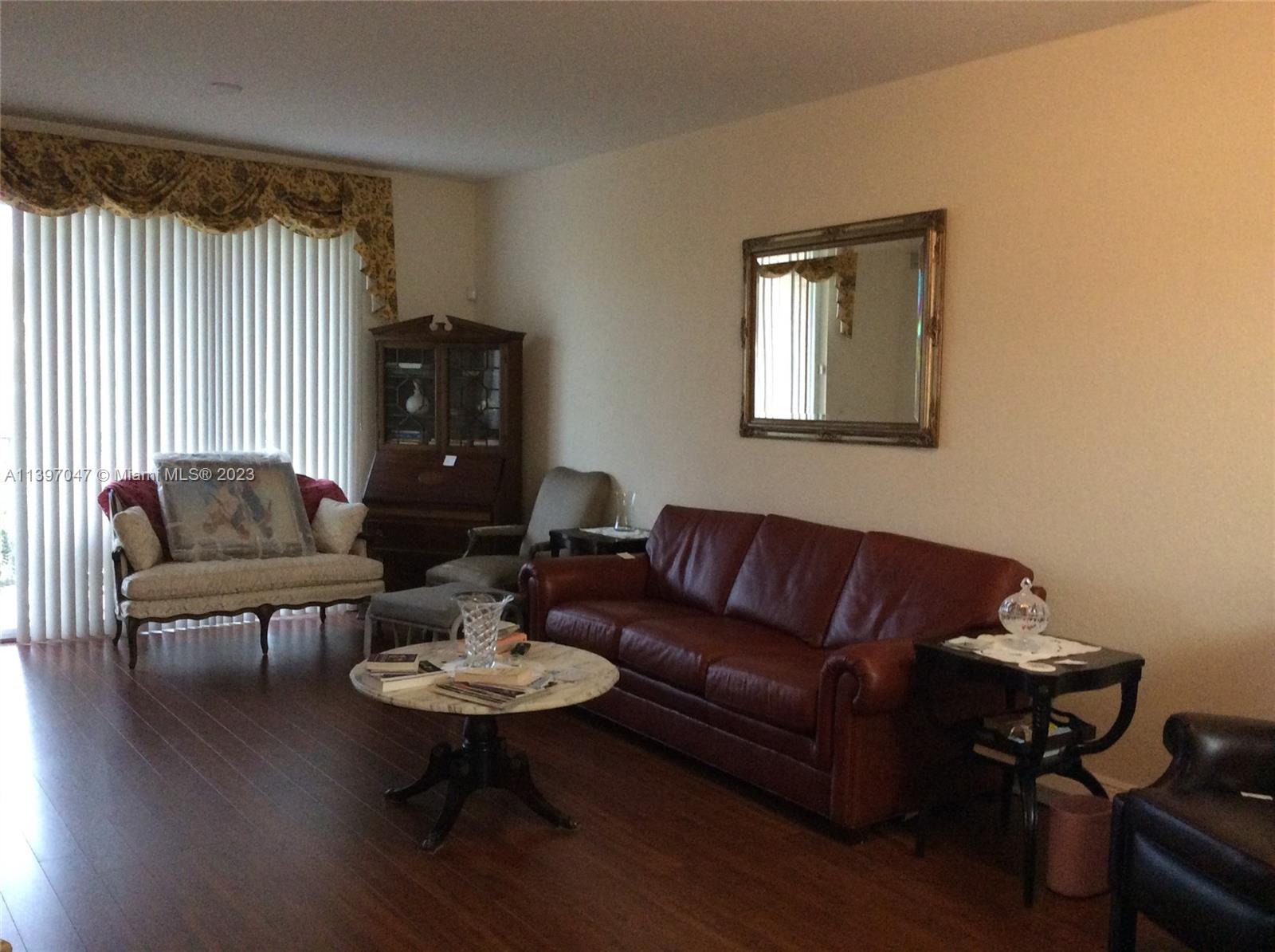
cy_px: 476
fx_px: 1177
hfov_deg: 56.9
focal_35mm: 32
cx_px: 638
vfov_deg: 44.0
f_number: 2.4
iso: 250
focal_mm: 3.3
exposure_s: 1/20
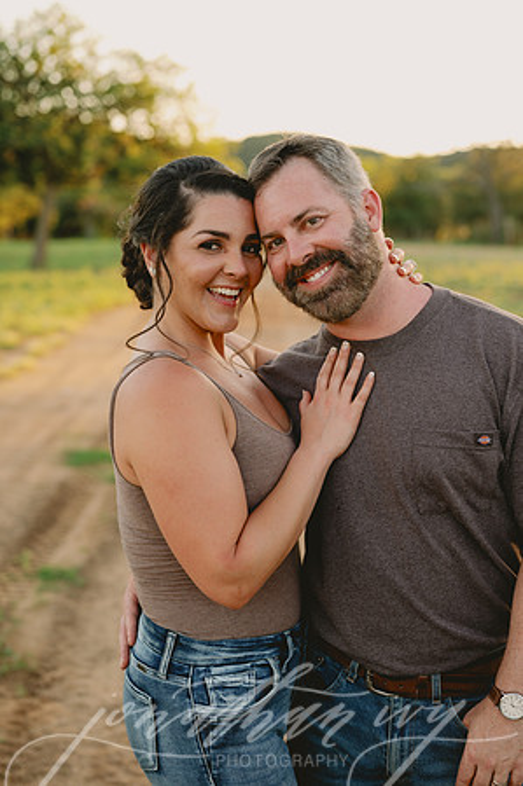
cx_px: 262
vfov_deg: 39.6
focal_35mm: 50
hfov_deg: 26.9
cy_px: 393
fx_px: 1092
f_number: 2.8
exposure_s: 1/160
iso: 80
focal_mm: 50
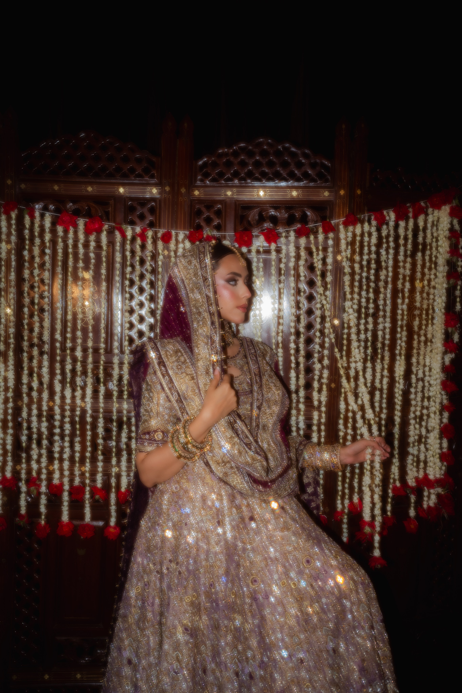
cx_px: 231
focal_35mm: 35
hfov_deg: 37.9
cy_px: 346
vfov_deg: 54.4
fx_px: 674
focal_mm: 35
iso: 80
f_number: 2.8
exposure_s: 1/160
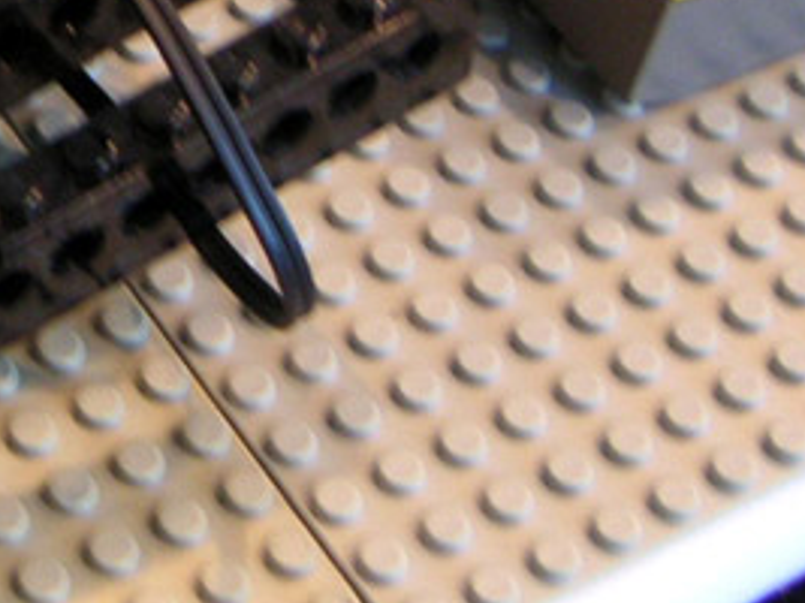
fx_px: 2580
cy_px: -130
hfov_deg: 17.0
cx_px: -127
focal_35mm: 111
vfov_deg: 13.0
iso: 100
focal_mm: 5.7
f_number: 2.8
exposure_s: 1/10
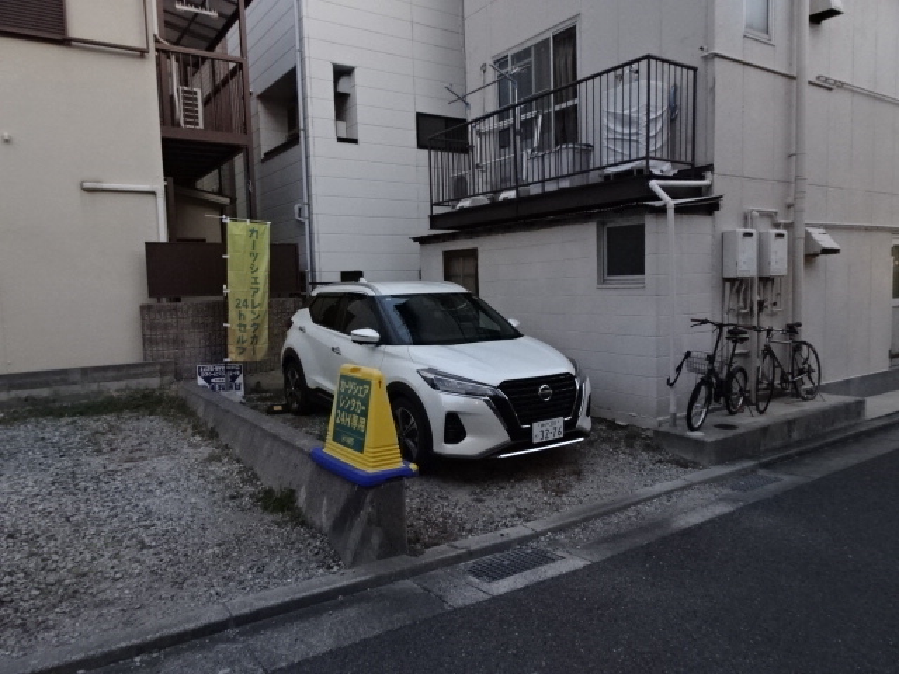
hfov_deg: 71.6
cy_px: 337
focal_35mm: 24
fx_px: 623
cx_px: 450
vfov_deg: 56.8
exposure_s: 1/13
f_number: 3.5
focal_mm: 4.1
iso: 800
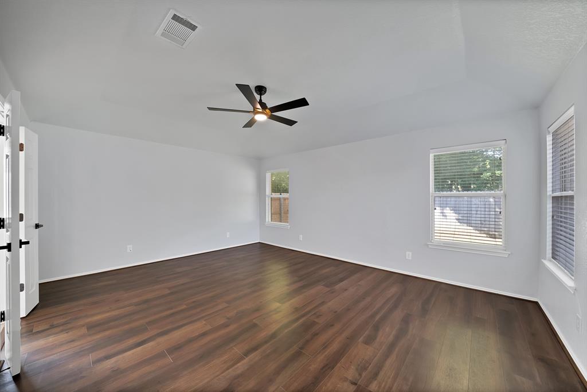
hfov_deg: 112.6
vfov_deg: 90.0
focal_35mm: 12
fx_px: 196
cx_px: 294
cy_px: 196
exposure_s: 1/4
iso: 640
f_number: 9
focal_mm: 12
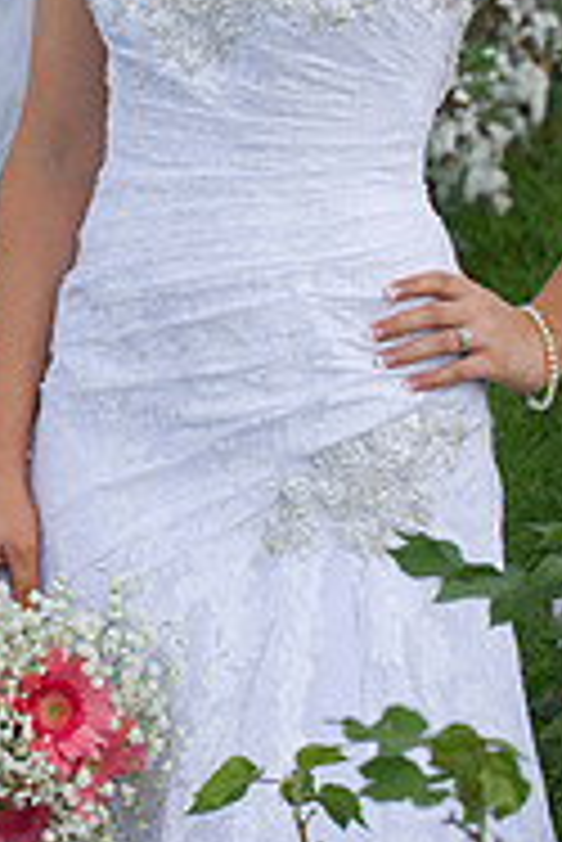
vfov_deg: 6.8
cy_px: 113
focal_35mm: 303
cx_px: -337
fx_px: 7082
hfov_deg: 4.5
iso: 160
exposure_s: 1/200
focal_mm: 98
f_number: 6.3
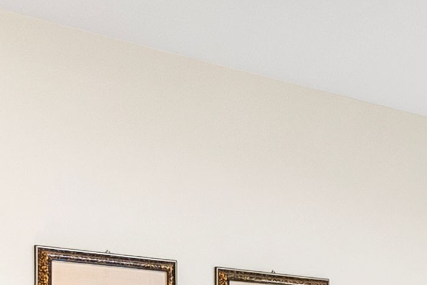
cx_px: 526
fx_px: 1127
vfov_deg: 13.6
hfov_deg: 20.0
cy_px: 422
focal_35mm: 95
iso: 1600
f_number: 8
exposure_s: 1/320
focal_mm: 16
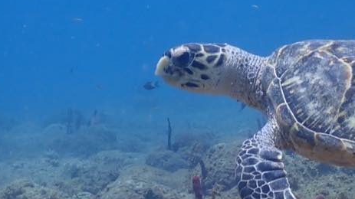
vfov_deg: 5.4
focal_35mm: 226
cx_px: 225
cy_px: 194
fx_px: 2127
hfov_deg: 9.5
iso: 125
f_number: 4.9
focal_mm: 18
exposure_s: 1/200
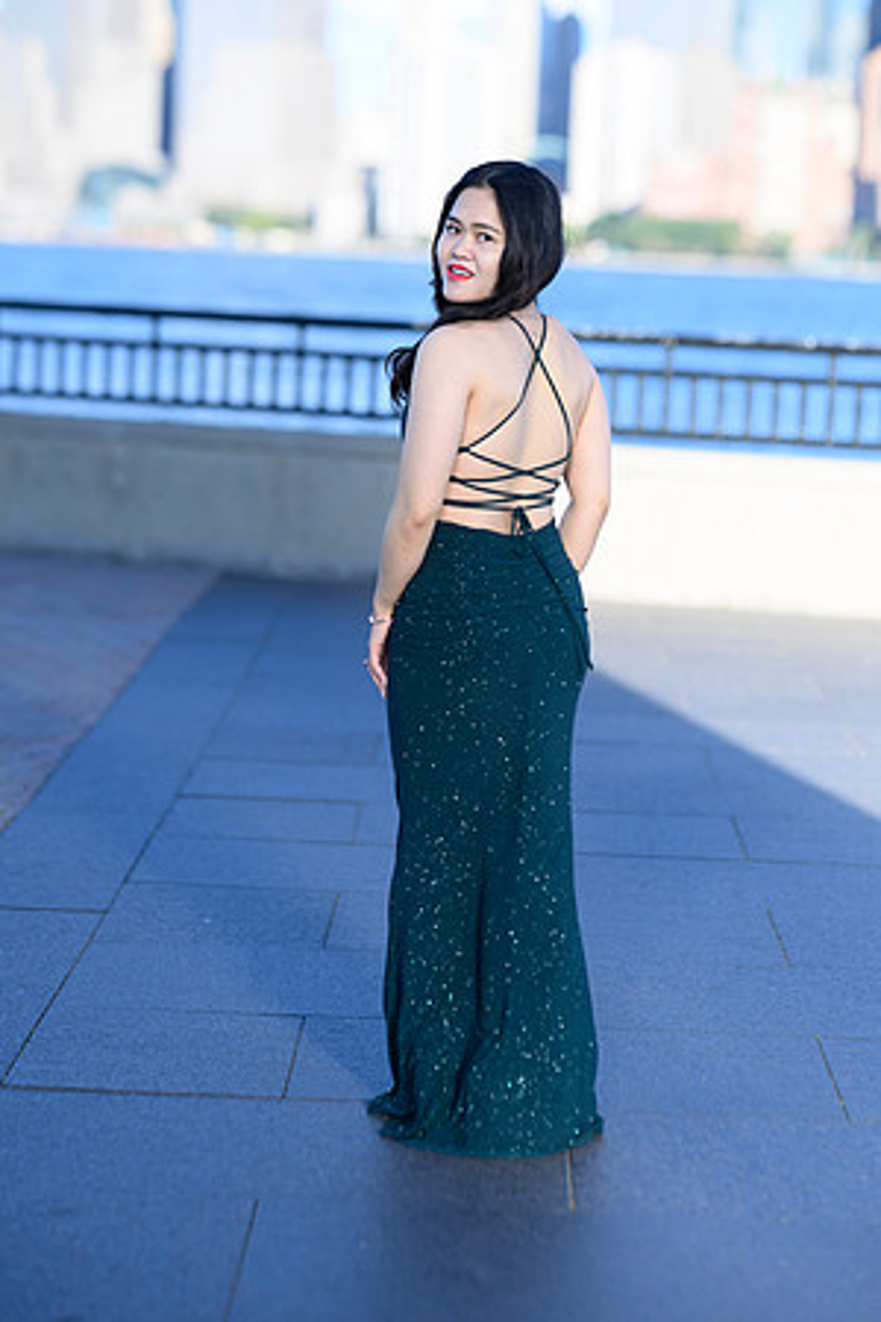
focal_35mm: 85
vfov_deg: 23.9
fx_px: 3120
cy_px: 661
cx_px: 440
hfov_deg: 16.1
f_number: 2
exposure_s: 1/2500
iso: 200
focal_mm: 85
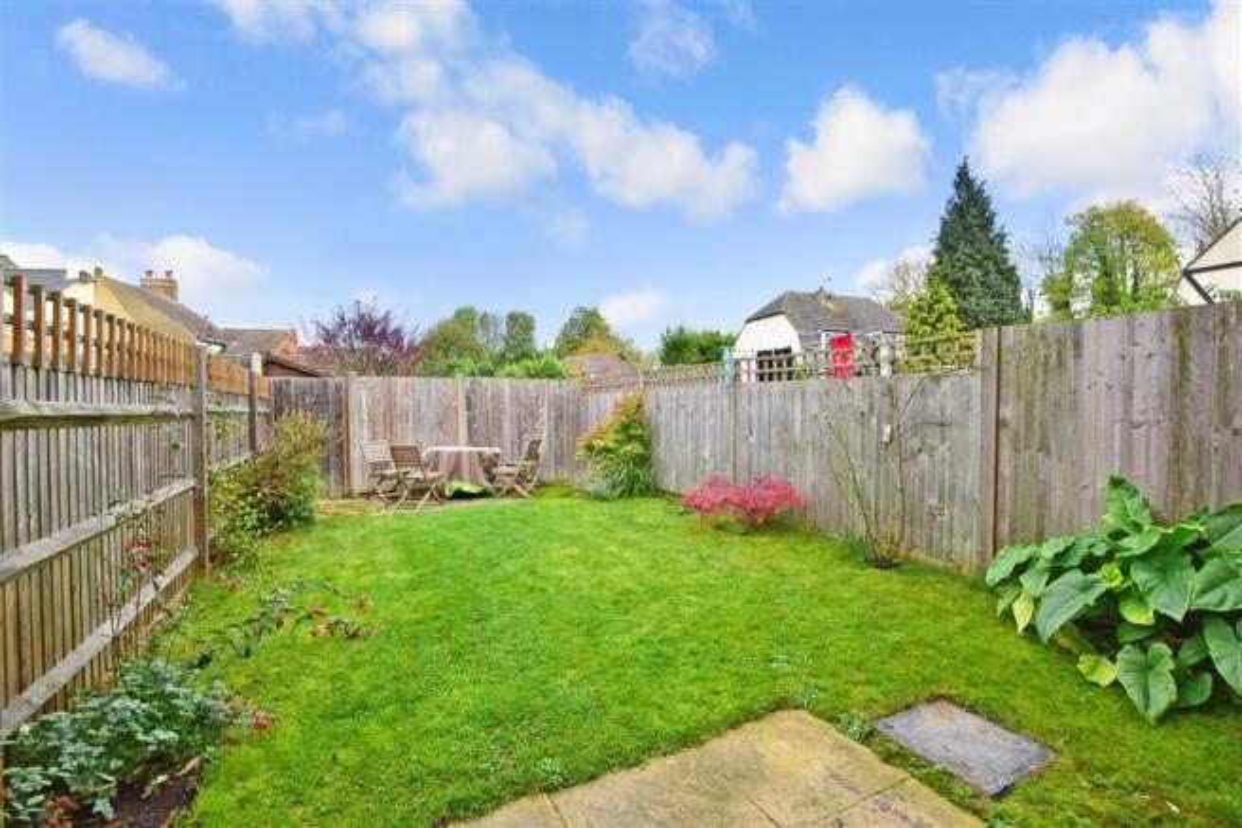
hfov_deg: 100.4
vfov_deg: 77.3
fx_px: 517
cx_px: 621
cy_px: 414
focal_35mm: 15
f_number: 14
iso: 400
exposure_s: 1/60
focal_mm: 10
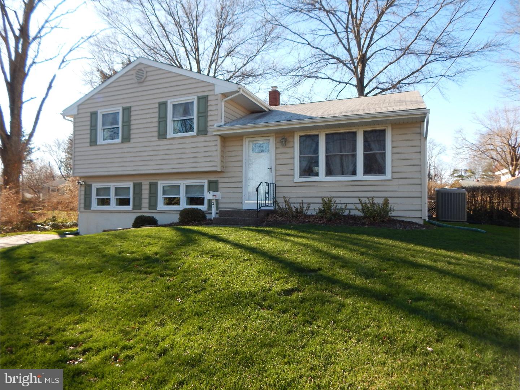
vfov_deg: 61.1
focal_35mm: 22
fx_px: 330
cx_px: 260
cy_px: 195
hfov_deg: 76.4
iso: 125
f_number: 3
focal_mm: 4
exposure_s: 1/500
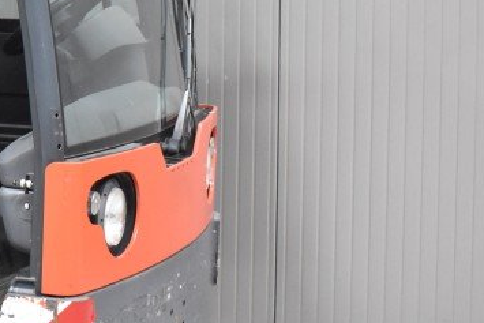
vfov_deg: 10.8
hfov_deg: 14.7
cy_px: 31
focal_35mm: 127
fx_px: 1704
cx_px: -301
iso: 1600
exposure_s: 1/25
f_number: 4.5
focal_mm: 25
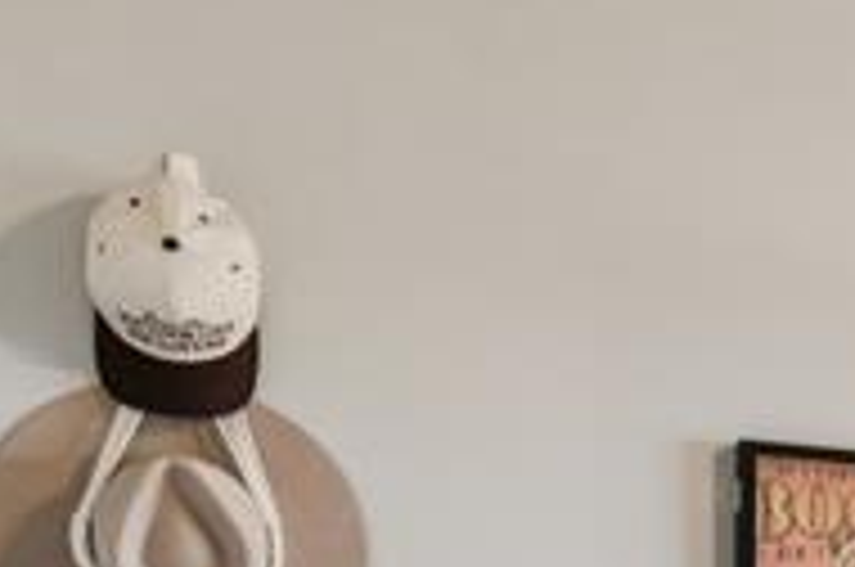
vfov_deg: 15.0
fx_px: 2036
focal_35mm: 86
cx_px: 1998
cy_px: 788
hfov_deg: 15.2
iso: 320
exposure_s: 1/5
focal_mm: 15.9
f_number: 13
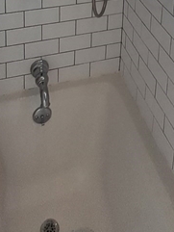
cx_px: 94
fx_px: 342
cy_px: -99
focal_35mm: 51
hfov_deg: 28.6
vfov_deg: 27.9
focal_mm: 1.64
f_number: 2.2
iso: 40
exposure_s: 1/252
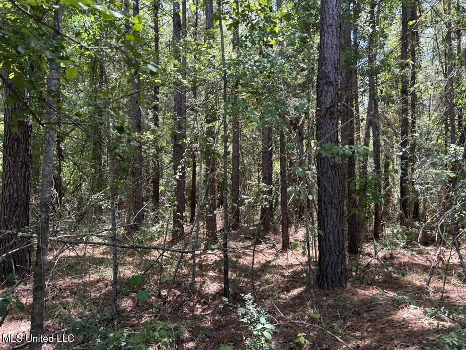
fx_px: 364
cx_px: 242
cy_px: 173
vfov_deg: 51.4
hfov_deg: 65.3
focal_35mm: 27
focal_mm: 5.7
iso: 32
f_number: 1.5
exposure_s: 1/134
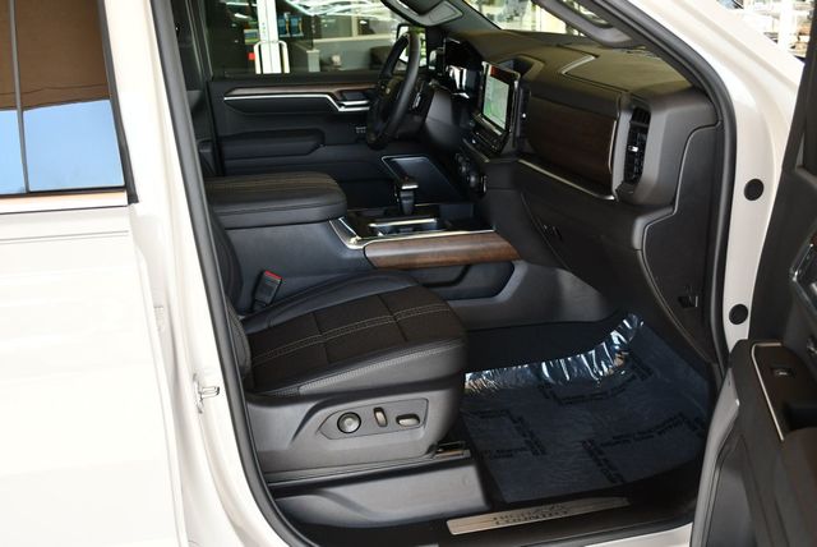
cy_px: 274
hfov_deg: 53.1
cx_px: 408
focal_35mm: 36
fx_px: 818
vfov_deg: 36.9
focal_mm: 18
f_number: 3.5
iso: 500
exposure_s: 1/250
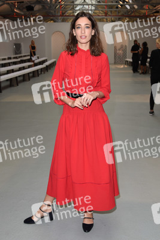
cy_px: 120
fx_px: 266
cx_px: 80
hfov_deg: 33.4
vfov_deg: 48.4
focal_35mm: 40
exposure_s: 1/125
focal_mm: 40
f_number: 5.6
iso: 1250
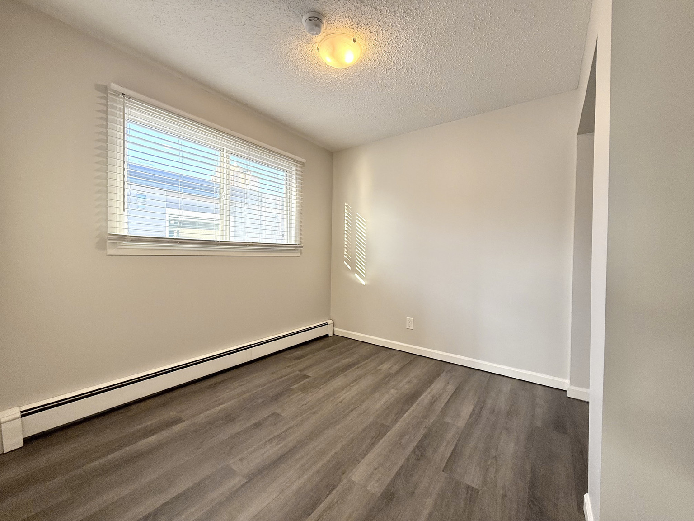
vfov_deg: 85.7
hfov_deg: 102.1
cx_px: 347
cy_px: 260
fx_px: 281
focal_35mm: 14
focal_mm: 2.22
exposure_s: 1/99
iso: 125
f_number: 2.2
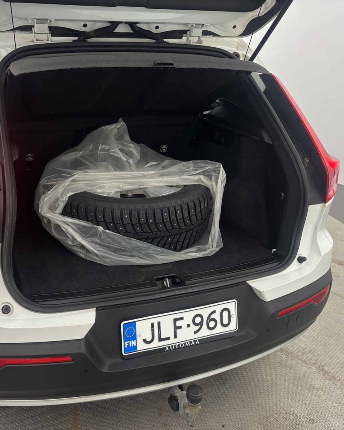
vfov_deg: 52.8
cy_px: 215
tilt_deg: -21.9
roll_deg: -1.2
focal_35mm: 34
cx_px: 115
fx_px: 433
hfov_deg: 42.8
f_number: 1.6
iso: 125
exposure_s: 1/100
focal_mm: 5.96
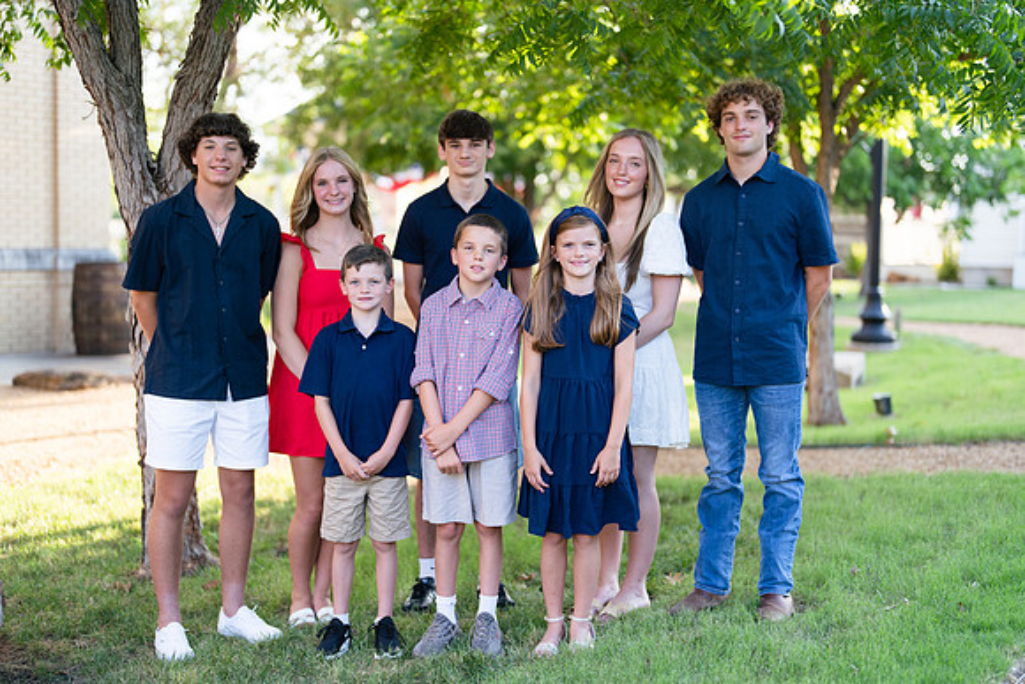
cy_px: 342
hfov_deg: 39.6
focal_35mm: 50
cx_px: 512
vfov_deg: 27.0
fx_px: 1424
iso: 200
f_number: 1.2
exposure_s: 1/1000
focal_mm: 50
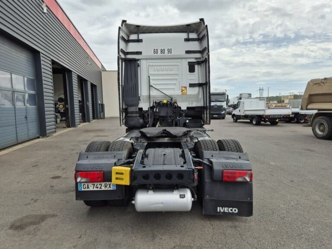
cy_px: 124
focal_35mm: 23
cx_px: 166
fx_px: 221
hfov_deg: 73.9
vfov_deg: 58.9
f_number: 1.8
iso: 25
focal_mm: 5.4
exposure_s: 1/1984
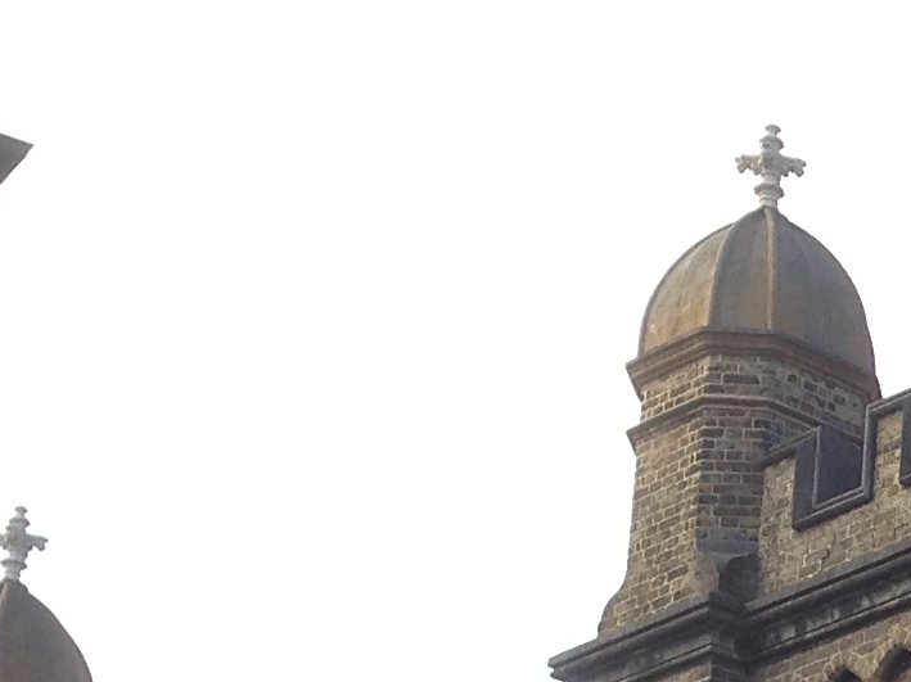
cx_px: 1963
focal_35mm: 152
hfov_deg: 11.4
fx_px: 3998
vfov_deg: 9.4
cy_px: 1063
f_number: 2.4
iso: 50
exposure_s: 1/526
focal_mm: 4.13
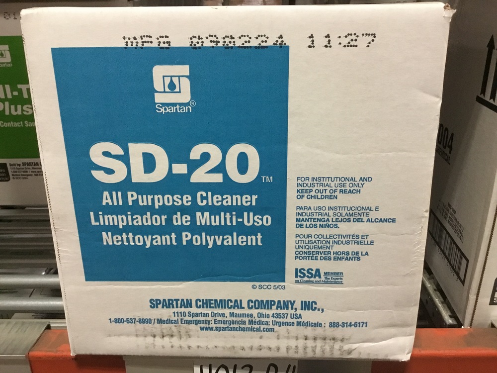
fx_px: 445
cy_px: 186
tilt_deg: -21.4
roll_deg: +1.0
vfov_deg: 45.4
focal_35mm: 31
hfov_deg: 58.4
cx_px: 248
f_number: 2.4
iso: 200
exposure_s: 1/15
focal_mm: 3.3
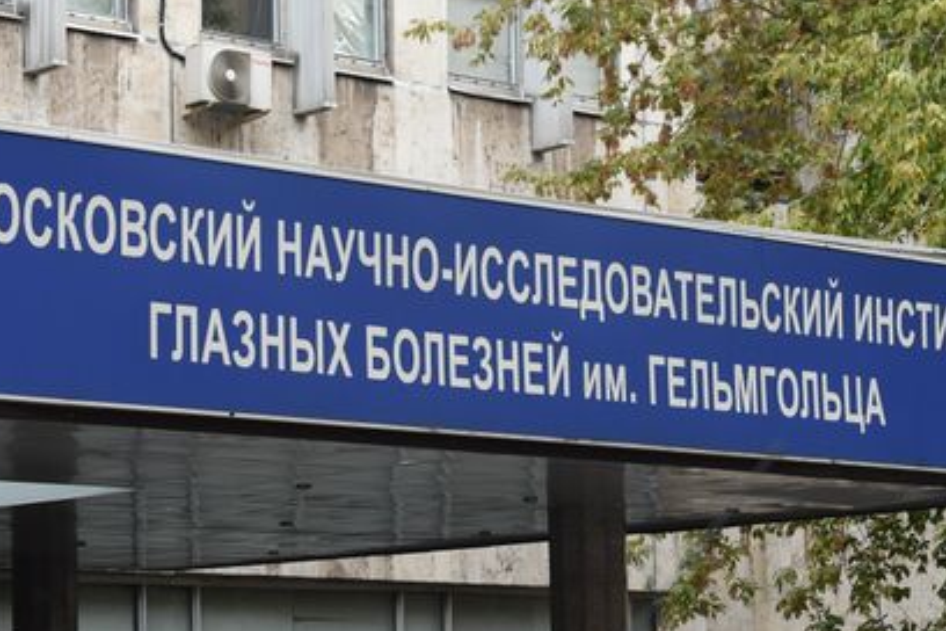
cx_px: 366
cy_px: 534
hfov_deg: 17.0
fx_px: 3153
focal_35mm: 120
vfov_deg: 11.4
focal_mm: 70
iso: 2500
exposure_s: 1/1000
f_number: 5
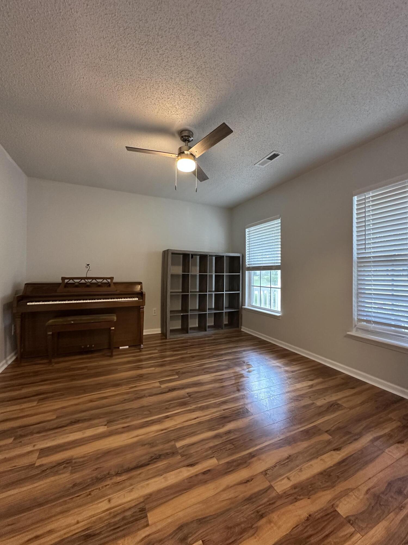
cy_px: 272
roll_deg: -1.3
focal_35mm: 14
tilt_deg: +0.1
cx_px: 204
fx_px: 220
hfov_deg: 85.7
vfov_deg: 102.1
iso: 500
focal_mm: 2.22
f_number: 2.2
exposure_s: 1/60
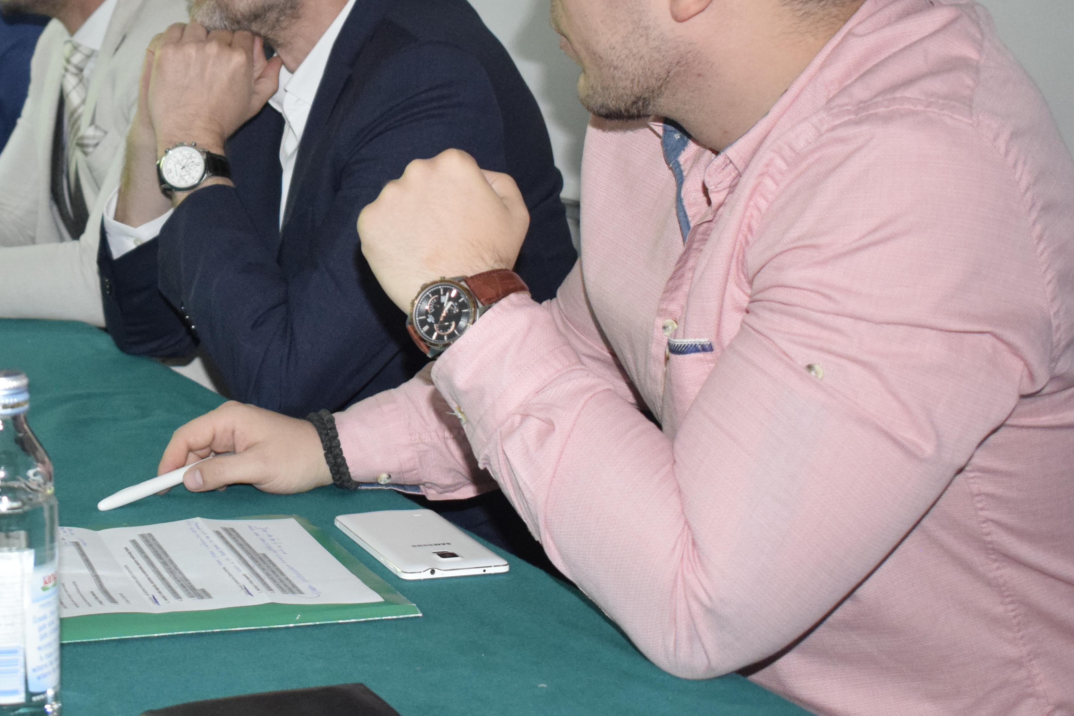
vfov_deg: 19.6
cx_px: 196
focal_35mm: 69
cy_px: 186
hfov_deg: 28.5
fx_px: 2058
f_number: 4
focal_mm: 26
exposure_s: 1/60
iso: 2200
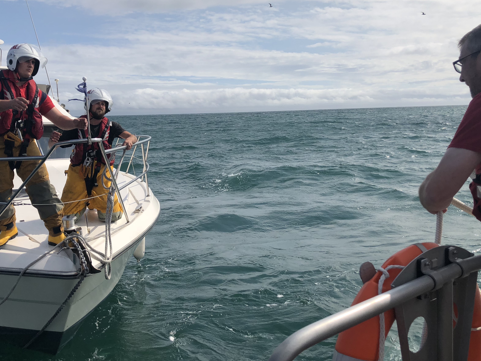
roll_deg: +2.1
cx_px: 230
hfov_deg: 51.3
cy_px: 169
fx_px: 500
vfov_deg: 39.6
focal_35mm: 36
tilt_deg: -9.3
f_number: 1.8
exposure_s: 1/5348
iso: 25
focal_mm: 3.99
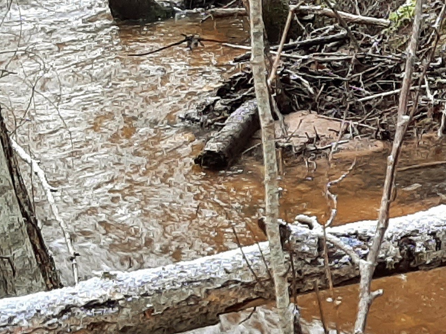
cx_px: 539
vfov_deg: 11.6
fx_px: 1649
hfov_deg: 14.9
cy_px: 159
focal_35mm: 128
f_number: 1.7
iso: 64
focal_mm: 3.93
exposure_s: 1/50
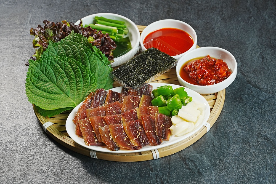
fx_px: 537
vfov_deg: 19.5
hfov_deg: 28.8
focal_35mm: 70
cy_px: 92
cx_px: 138
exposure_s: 1/125
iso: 400
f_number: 11
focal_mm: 70
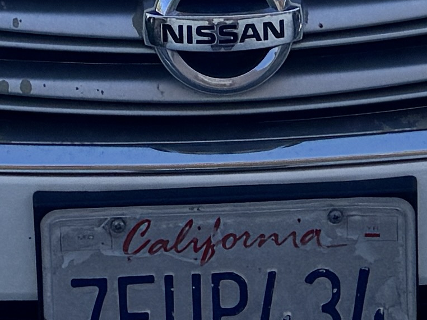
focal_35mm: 180
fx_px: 2220
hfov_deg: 11.0
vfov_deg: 7.6
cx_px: 246
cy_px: -485
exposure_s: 1/4310
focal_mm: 6.76
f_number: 1.78
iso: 80
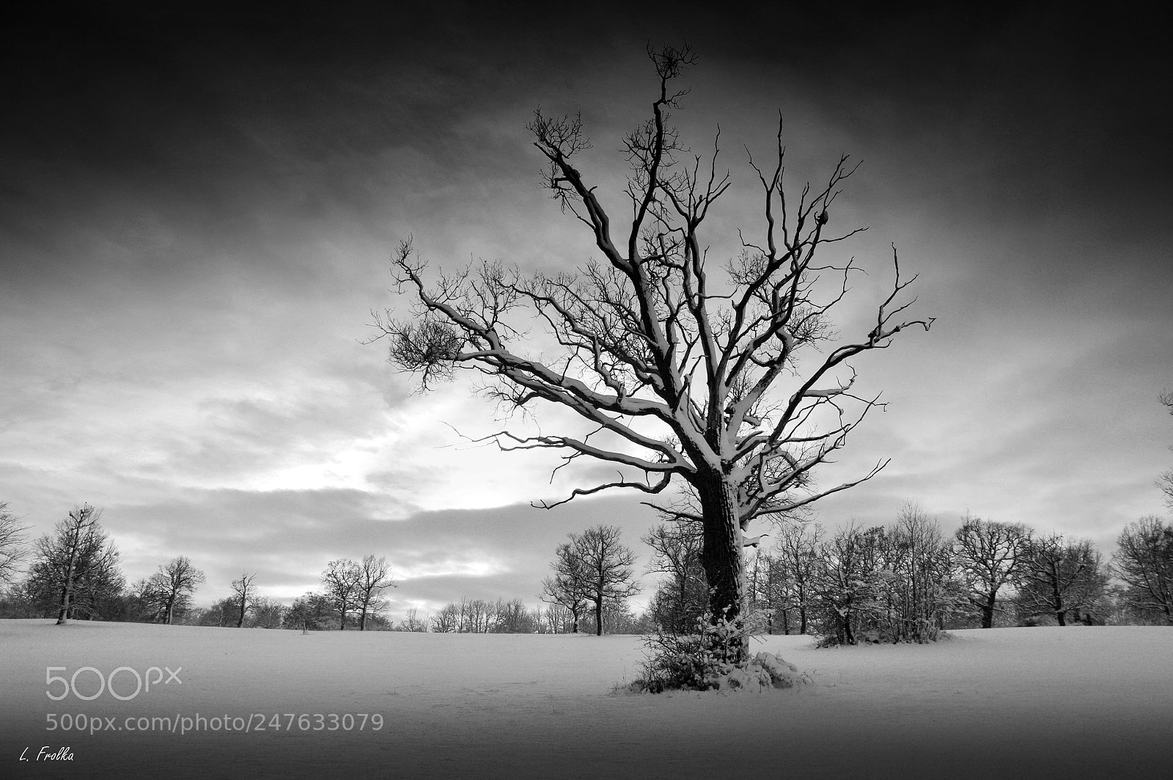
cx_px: 586
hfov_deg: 67.4
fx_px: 879
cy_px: 390
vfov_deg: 47.8
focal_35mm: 27
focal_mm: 18
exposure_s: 1/640
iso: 200
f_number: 8
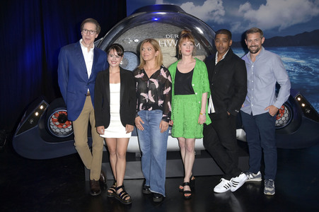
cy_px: 106
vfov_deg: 36.8
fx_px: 319
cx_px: 160
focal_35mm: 36
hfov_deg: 53.2
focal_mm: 36
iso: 1000
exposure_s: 1/200
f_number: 5.6
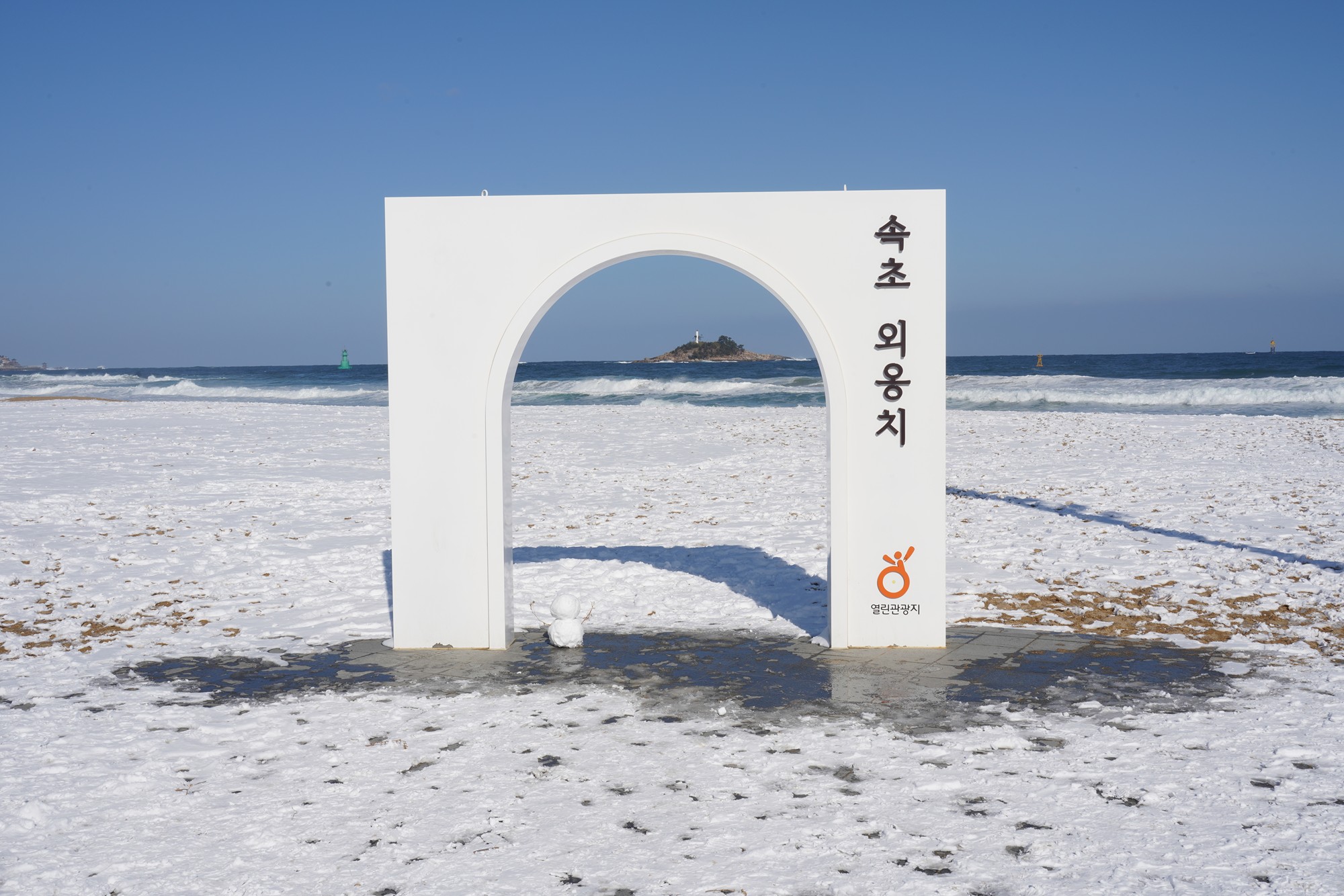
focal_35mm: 40
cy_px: 448
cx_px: 672
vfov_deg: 33.4
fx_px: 1493
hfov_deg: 48.5
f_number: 22
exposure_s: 1/100
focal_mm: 40
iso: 100
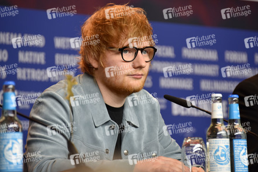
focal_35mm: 305
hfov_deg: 6.8
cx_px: 128
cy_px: 85
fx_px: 2183
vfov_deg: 4.5
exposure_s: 1/160
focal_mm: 300
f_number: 5.6
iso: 1000
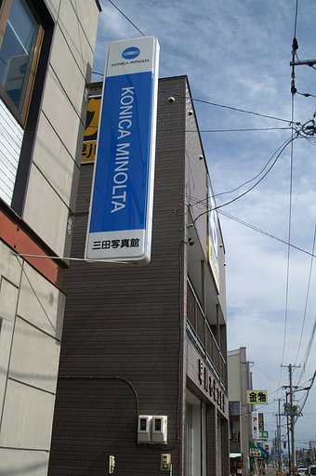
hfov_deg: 36.8
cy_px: 238
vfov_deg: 53.2
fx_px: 475
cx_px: 158
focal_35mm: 36
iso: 100
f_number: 9
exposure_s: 1/300
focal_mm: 24
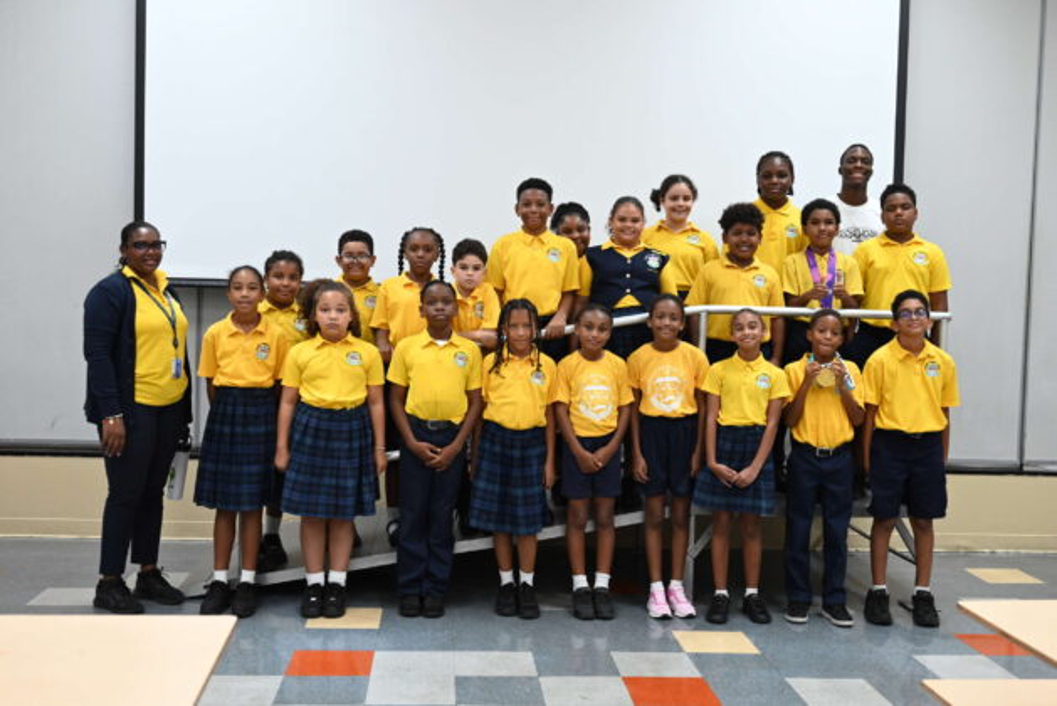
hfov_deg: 49.5
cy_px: 353
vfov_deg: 34.2
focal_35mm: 39
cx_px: 528
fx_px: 1146
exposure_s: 1/125
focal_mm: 39
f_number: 4
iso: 2500
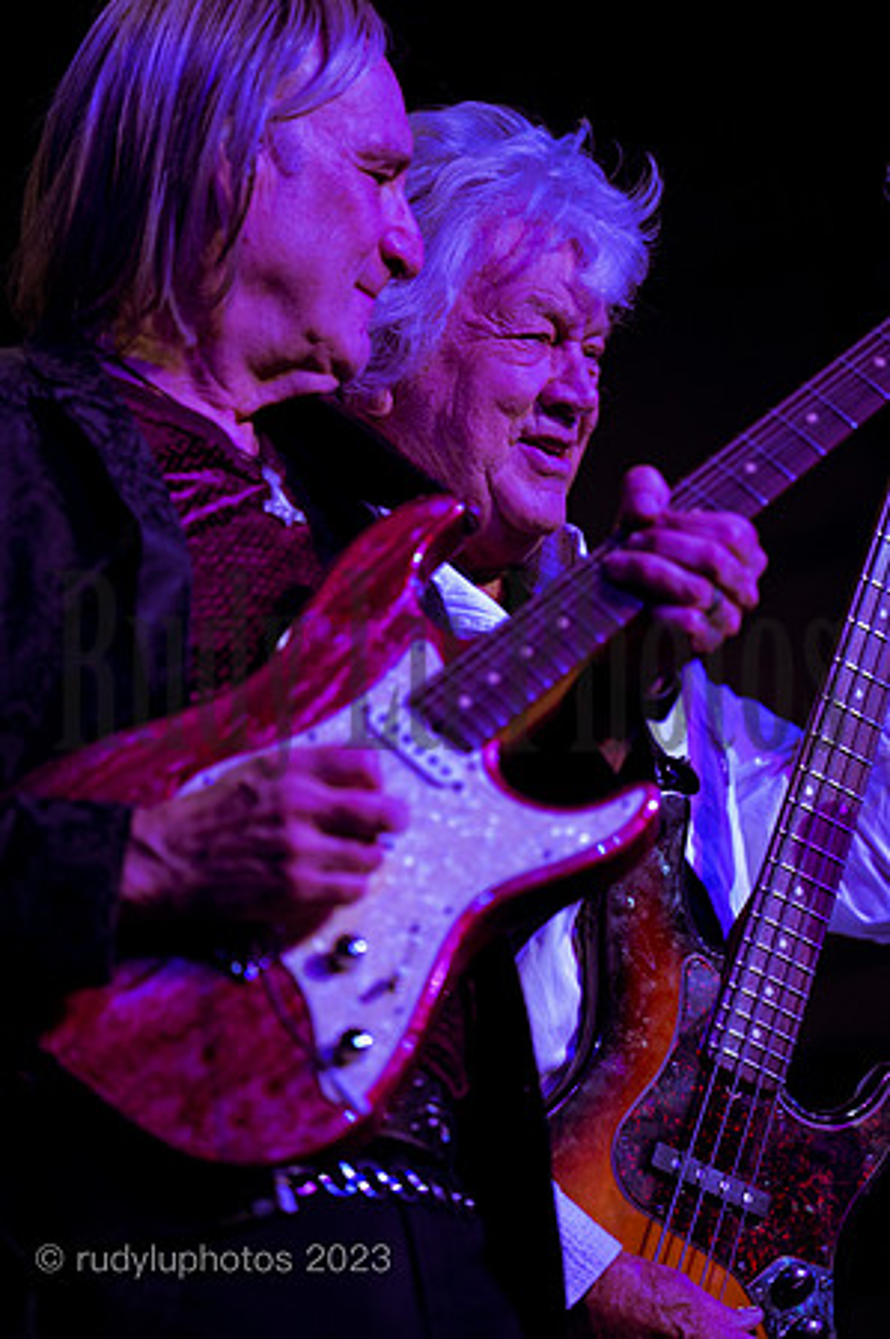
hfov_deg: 8.8
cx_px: 445
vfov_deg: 13.3
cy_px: 670
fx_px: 5761
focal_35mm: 155
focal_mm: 155
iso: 7200
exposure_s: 1/1250
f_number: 2.8
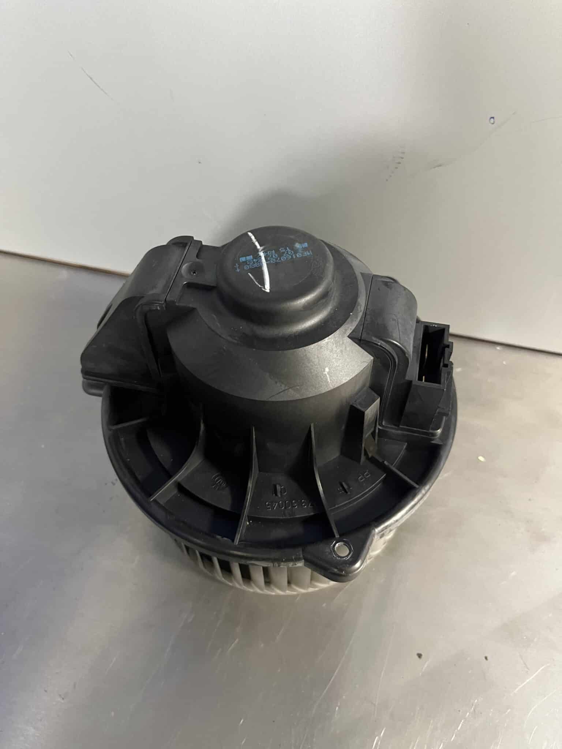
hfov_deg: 53.1
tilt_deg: -54.5
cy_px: 374
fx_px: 563
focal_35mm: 26
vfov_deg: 67.3
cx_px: 281
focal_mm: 5.1
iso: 400
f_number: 1.6
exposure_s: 1/33
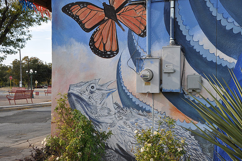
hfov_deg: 46.5
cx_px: 121
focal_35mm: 42
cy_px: 80
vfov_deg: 31.8
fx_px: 282
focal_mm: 28
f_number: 5.6
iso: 200
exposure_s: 1/125
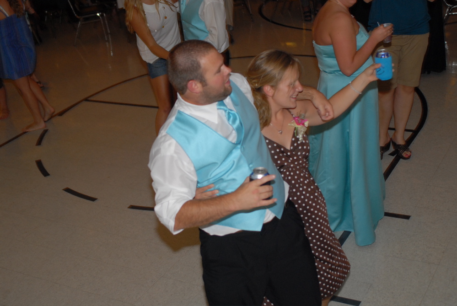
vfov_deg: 25.8
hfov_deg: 37.8
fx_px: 667
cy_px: 153
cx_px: 228
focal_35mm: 52
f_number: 2.8
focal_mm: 35
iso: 400
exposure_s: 1/25
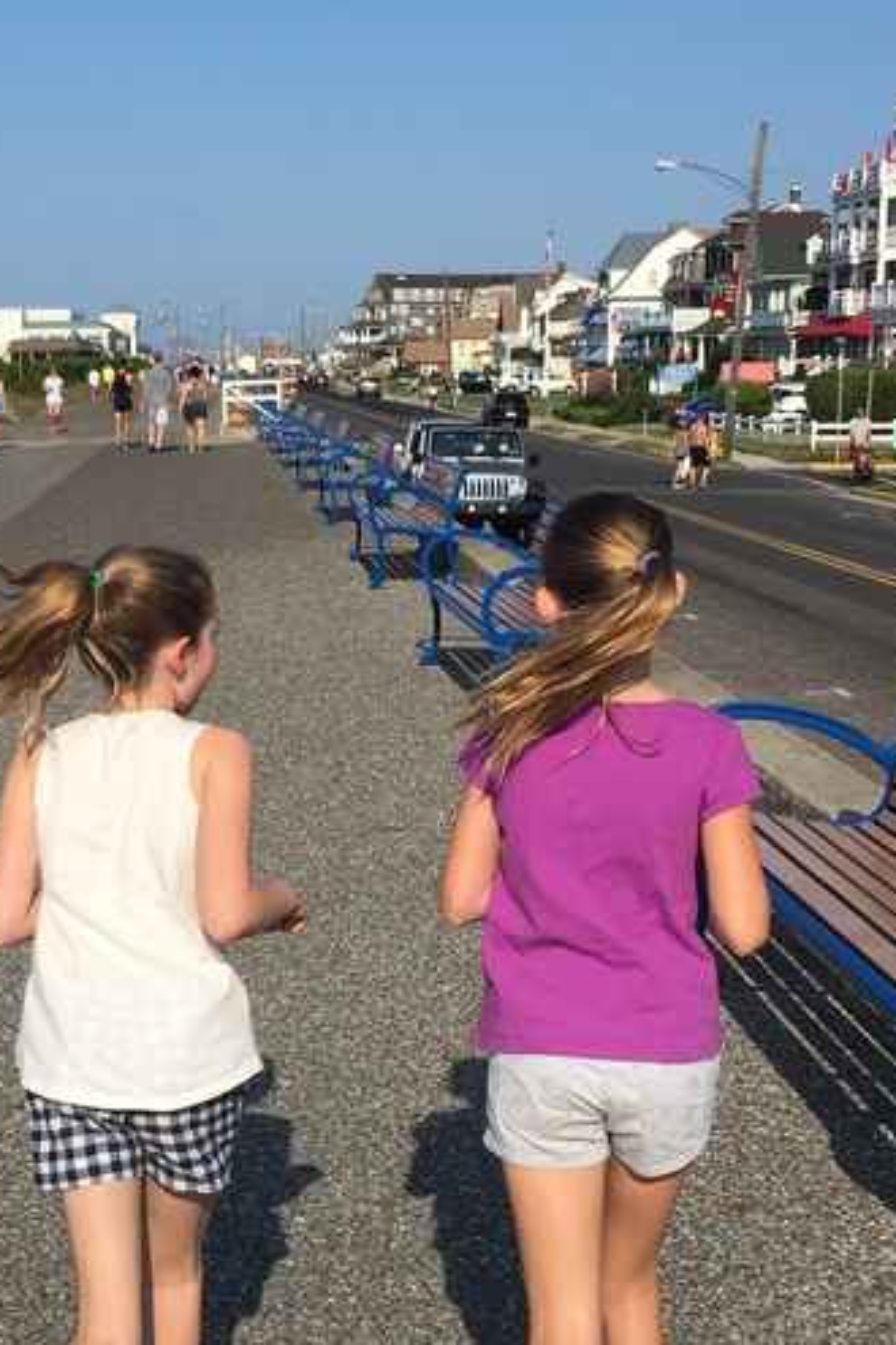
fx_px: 2426
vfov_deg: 30.9
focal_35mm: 65
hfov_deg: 20.6
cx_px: 133
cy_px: 776
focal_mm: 4.15
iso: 32
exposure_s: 1/2639
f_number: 2.2
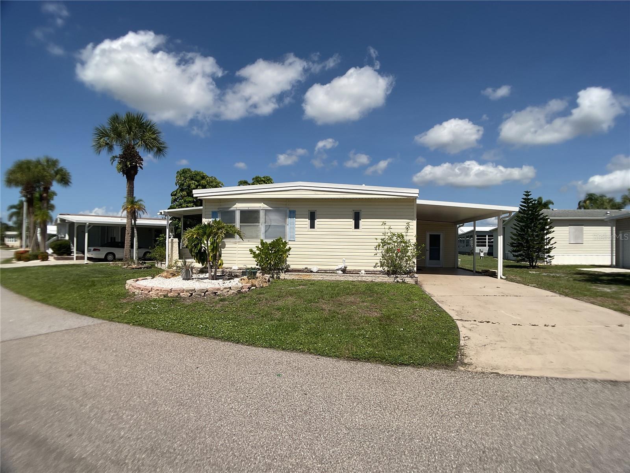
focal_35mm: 29
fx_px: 528
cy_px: 236
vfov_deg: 48.2
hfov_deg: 61.7
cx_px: 315
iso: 16
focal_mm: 3
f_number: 1.8
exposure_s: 1/3788
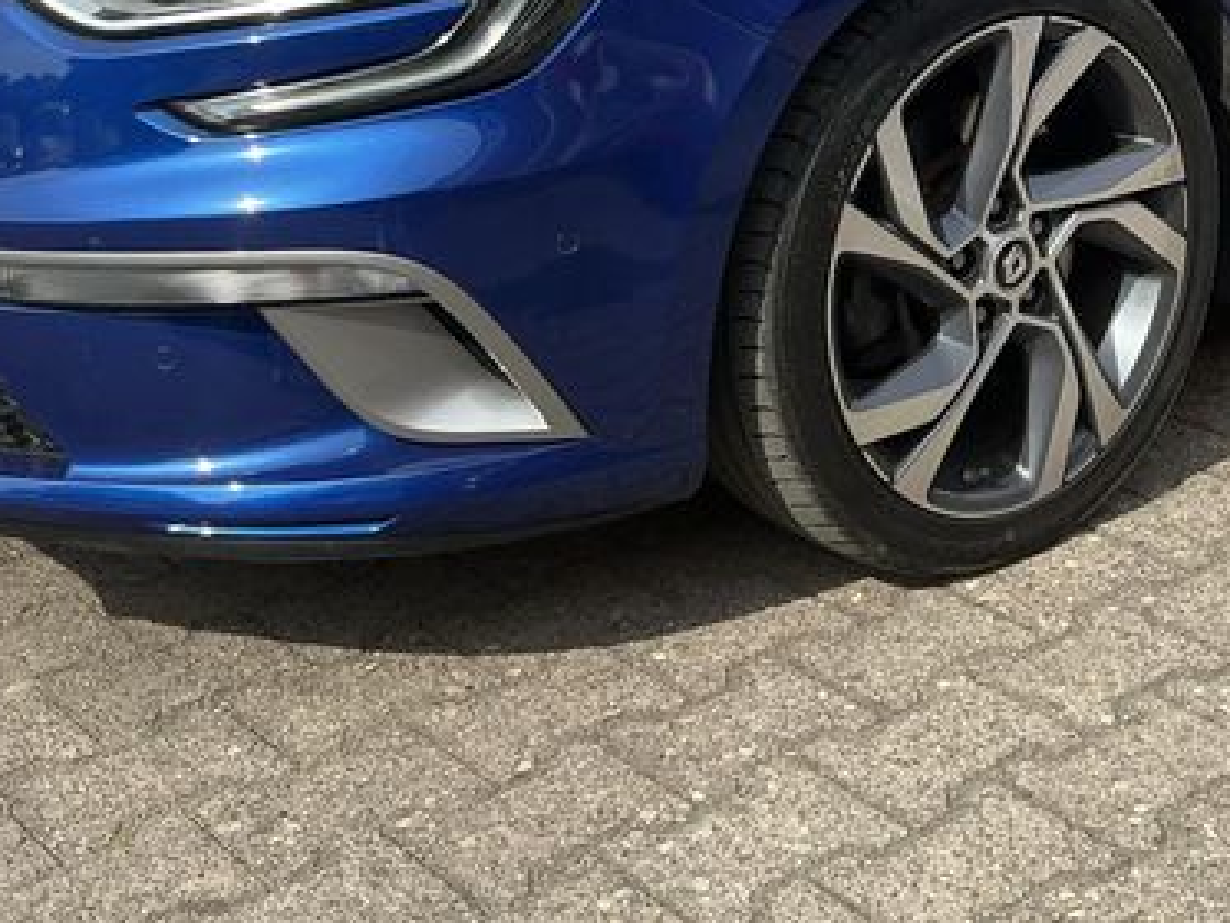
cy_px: -26
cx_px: 923
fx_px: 2133
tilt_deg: -9.6
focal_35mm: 60
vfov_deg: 23.3
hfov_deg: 31.6
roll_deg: -4.7
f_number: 1.8
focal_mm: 3
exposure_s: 1/1144
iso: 25
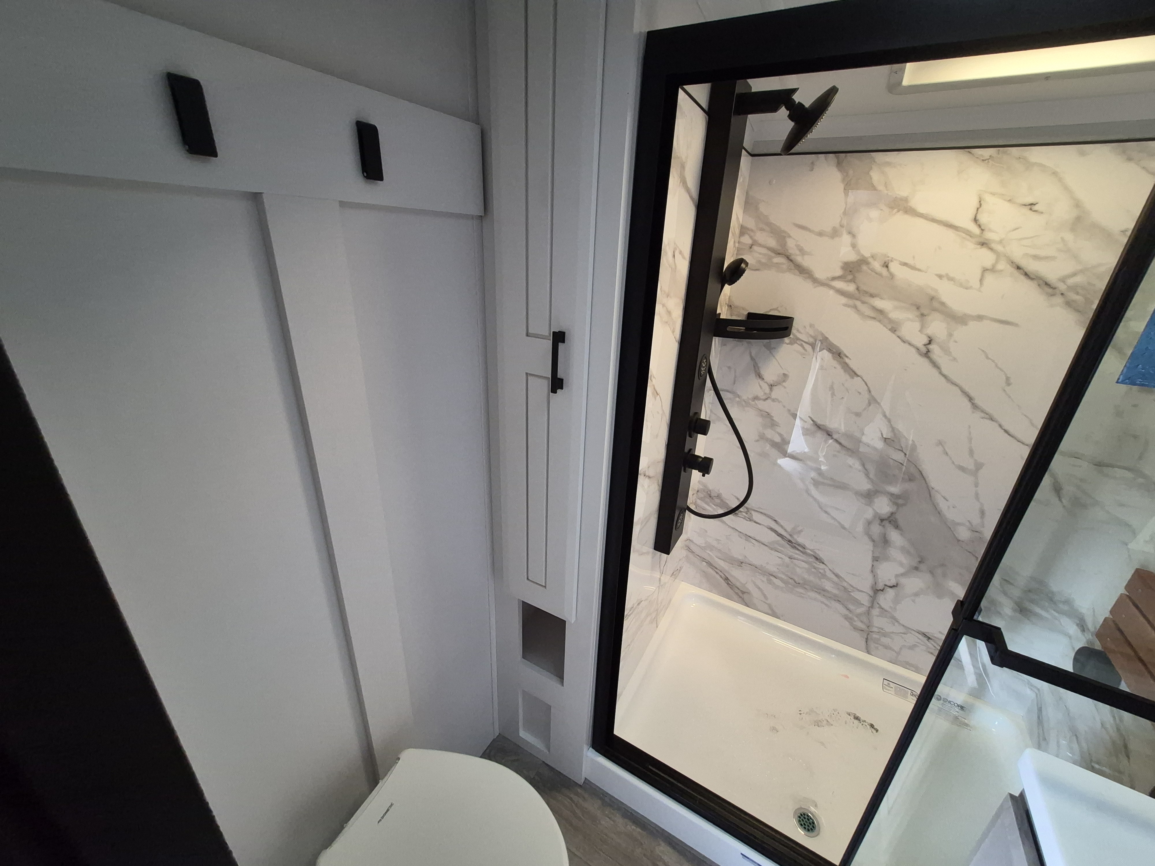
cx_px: 578
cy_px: 433
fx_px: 434
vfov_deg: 89.9
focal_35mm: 13
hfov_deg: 106.2
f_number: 2.2
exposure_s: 1/60
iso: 1000
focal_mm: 1.74
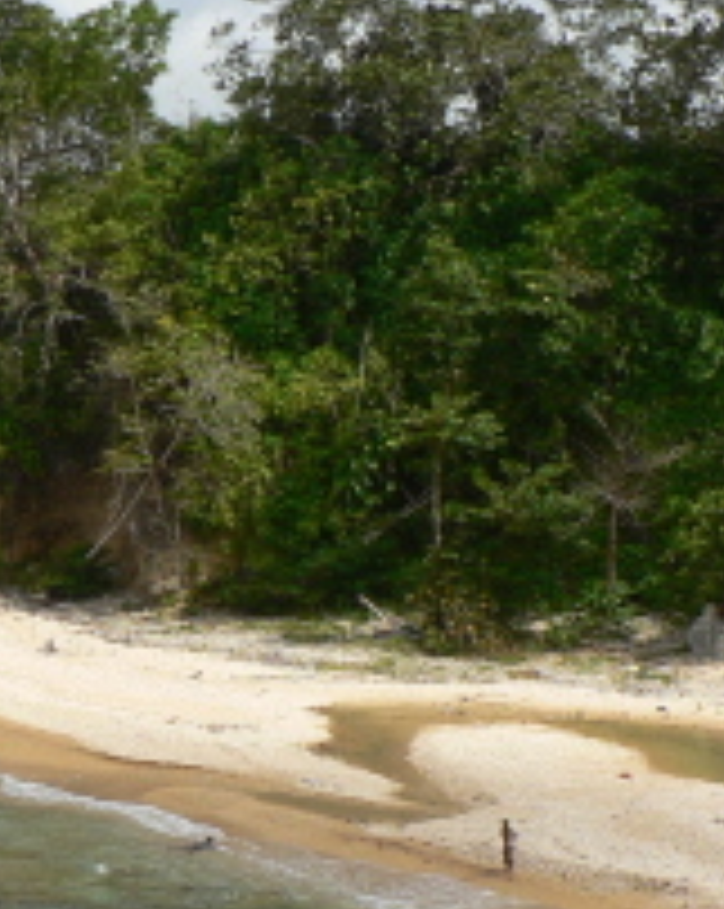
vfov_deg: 19.9
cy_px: 655
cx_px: 191
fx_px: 2577
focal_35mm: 96
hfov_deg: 15.9
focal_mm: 6
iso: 64
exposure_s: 1/400
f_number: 5
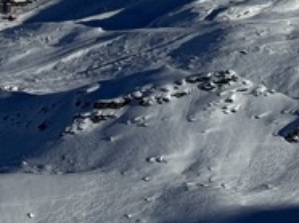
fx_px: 2139
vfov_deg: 5.7
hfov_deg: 7.8
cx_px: -193
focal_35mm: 248
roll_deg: -1.3
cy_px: -332
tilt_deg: -3.1
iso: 64
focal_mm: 6.86
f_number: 1.78
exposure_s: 1/28571
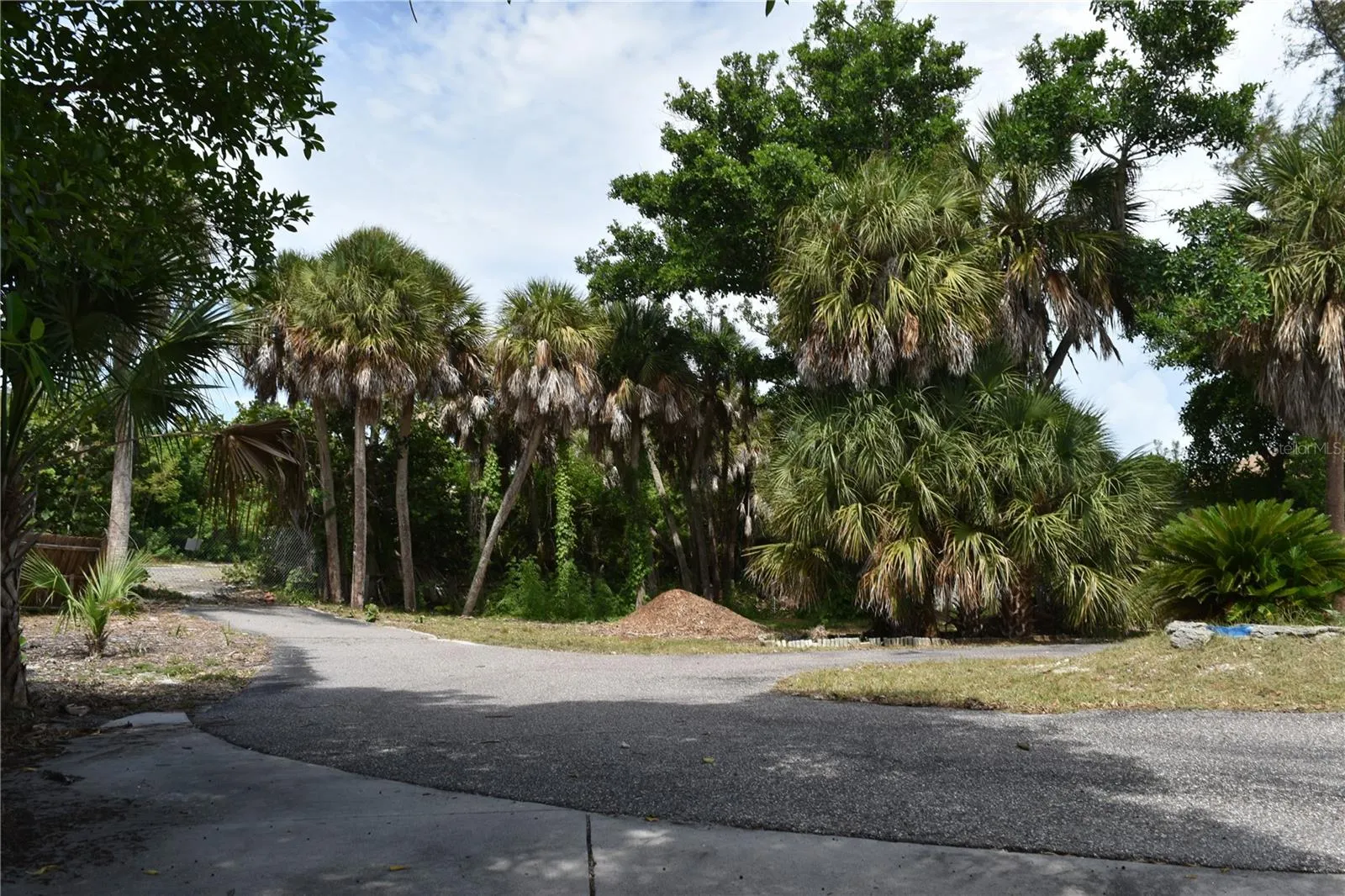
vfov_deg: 47.9
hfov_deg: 67.4
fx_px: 1008
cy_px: 448
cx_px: 672
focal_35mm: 27
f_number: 9
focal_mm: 18
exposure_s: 1/200
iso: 100
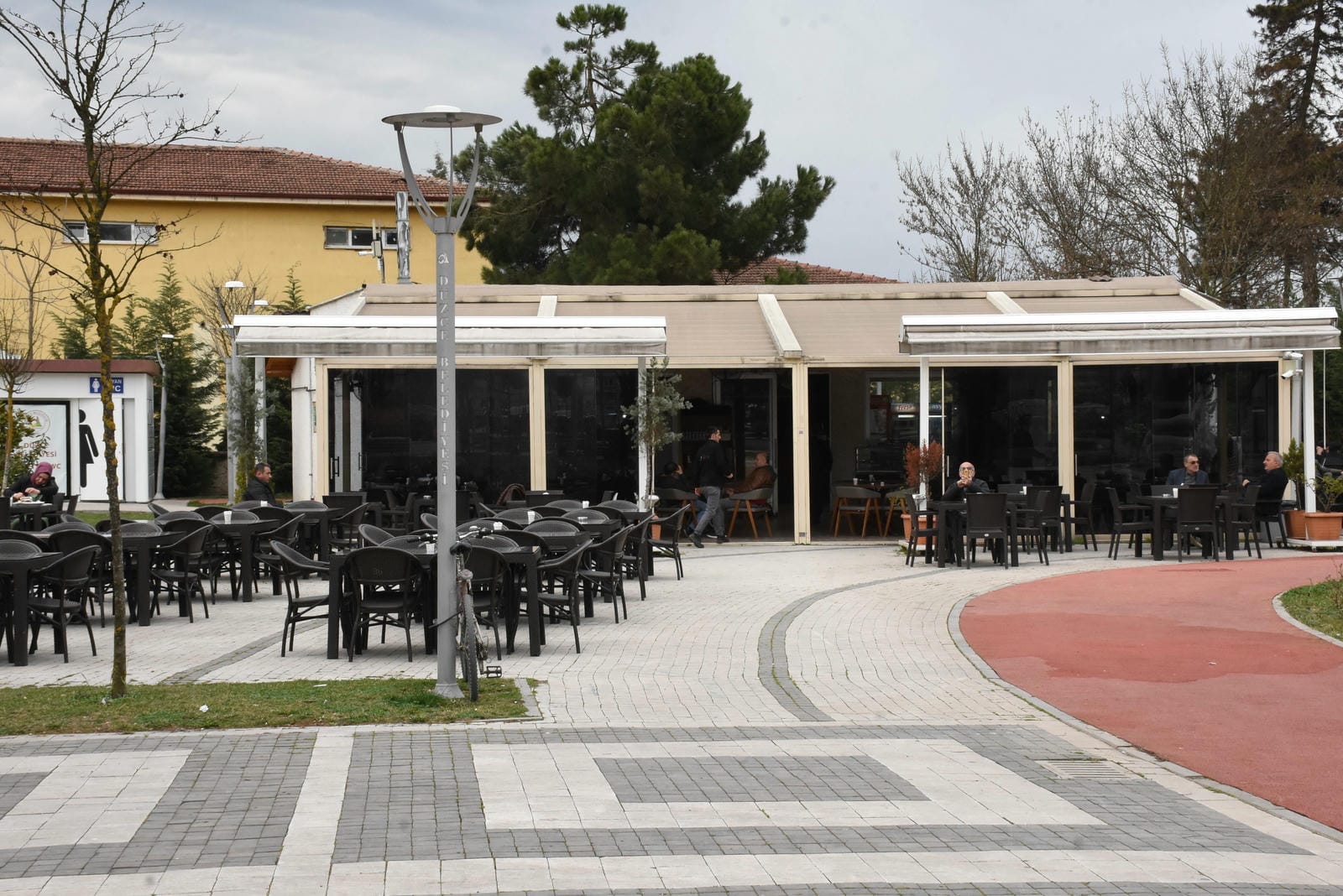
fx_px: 2239
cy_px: 448
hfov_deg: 33.4
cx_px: 672
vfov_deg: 22.6
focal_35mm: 60
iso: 1250
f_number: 14
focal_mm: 40
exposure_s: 1/250
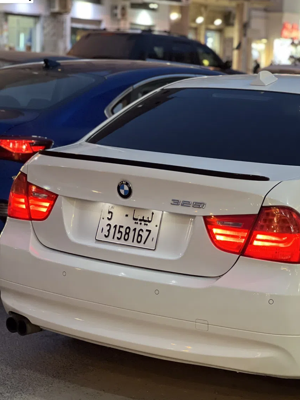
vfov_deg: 21.1
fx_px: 1074
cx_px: 155
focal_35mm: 93
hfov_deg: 15.9
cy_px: 211
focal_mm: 9
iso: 400
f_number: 2.8
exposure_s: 1/33
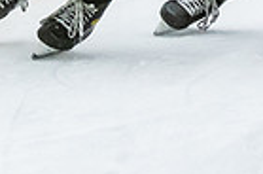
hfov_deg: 3.3
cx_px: 127
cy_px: -237
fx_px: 4621
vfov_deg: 2.1
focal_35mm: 634
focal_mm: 82
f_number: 2.8
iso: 2200
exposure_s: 1/640
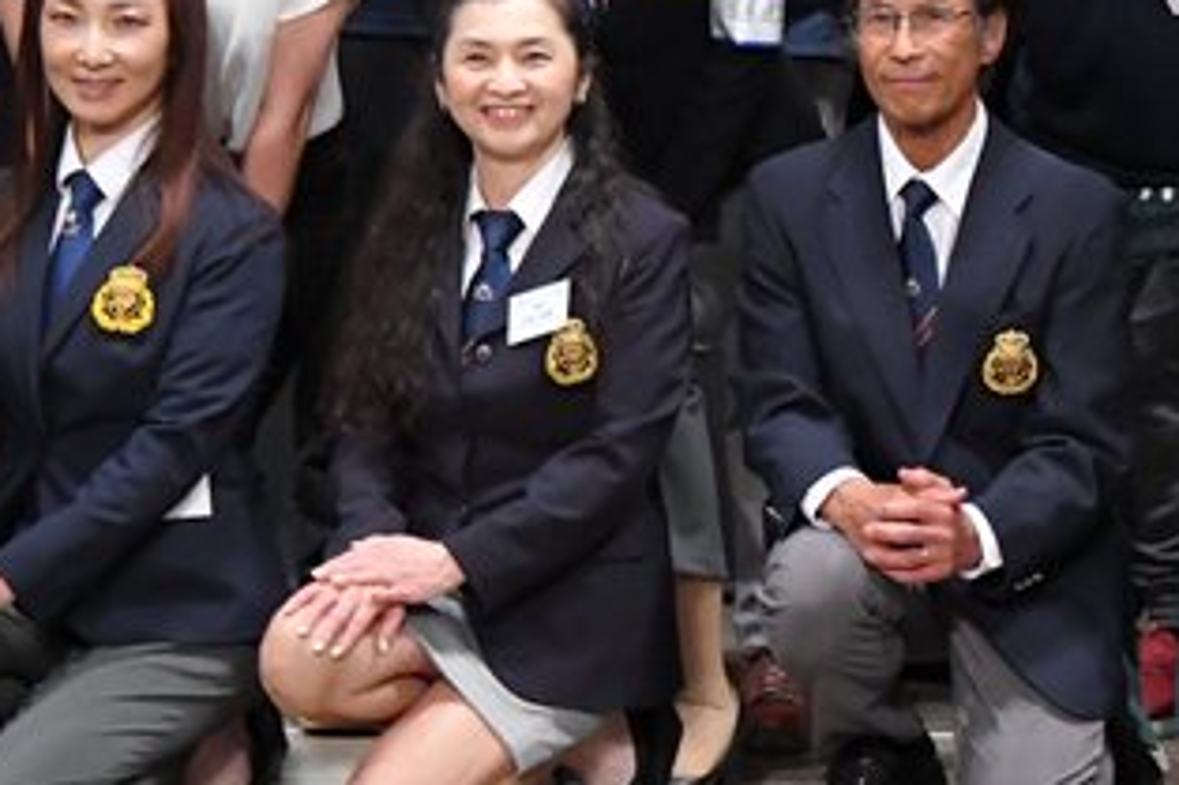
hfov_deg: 4.5
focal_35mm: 461
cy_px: 83
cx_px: 1136
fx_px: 15089
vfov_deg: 3.0
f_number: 5.6
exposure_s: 1/400
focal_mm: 125
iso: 6400
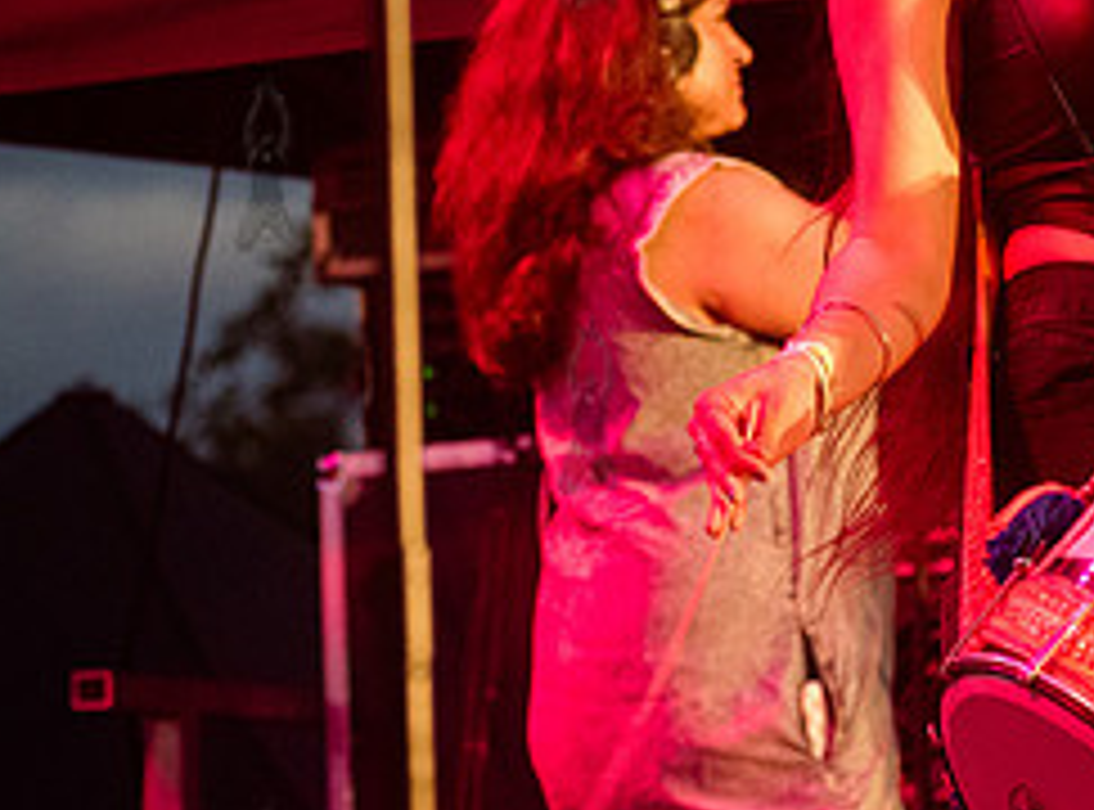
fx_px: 8716
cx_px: 1326
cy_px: -6
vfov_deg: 5.3
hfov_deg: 7.1
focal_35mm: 277
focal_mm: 92
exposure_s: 1/400
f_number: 4
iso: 6400
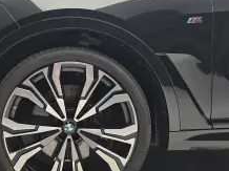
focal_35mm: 38
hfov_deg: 47.9
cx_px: 69
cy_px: 79
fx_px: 251
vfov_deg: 37.6
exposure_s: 1/100
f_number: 1.7
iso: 160
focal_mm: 6.3
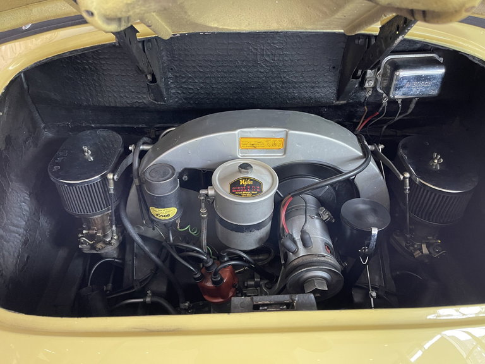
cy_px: 182
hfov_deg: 69.4
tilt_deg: -41.6
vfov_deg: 54.9
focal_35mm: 25
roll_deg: +1.8
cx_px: 242
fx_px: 350
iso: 500
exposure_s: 1/60
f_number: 1.6
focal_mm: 5.1
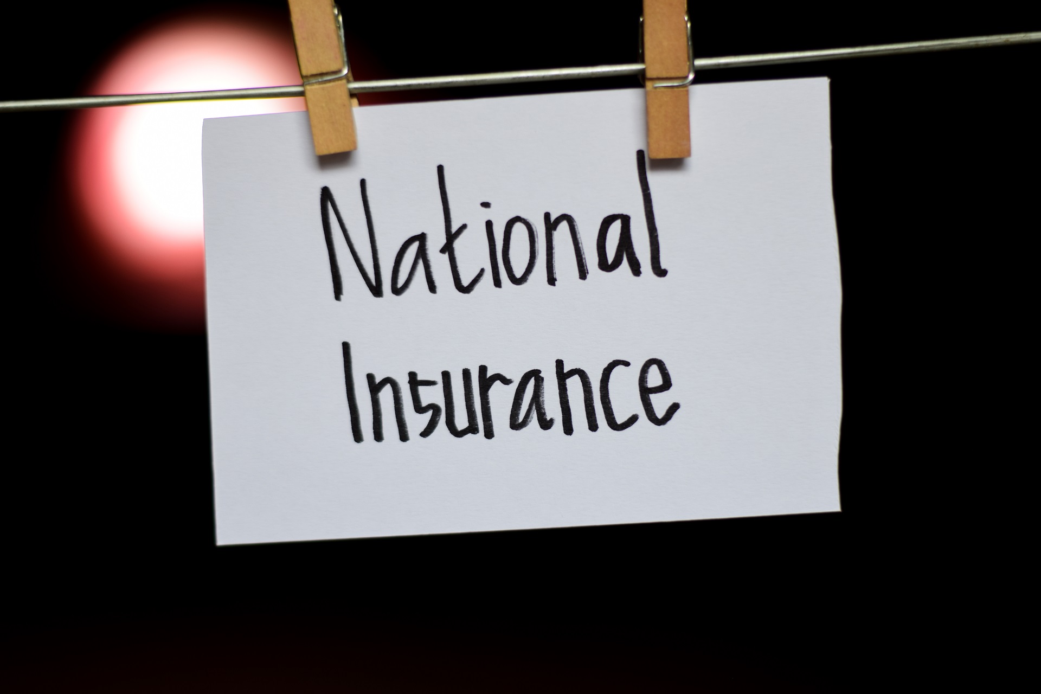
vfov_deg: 18.2
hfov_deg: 27.0
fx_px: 2169
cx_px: 520
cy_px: 347
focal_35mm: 75
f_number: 1.8
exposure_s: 1/320
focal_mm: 50
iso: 100
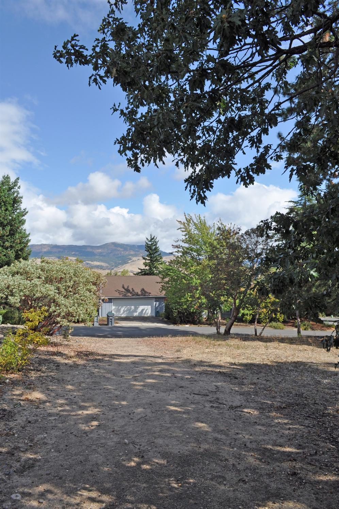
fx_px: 382
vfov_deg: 67.4
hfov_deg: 47.8
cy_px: 254
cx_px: 170
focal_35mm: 27
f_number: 9
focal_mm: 18
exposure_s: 1/320
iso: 200
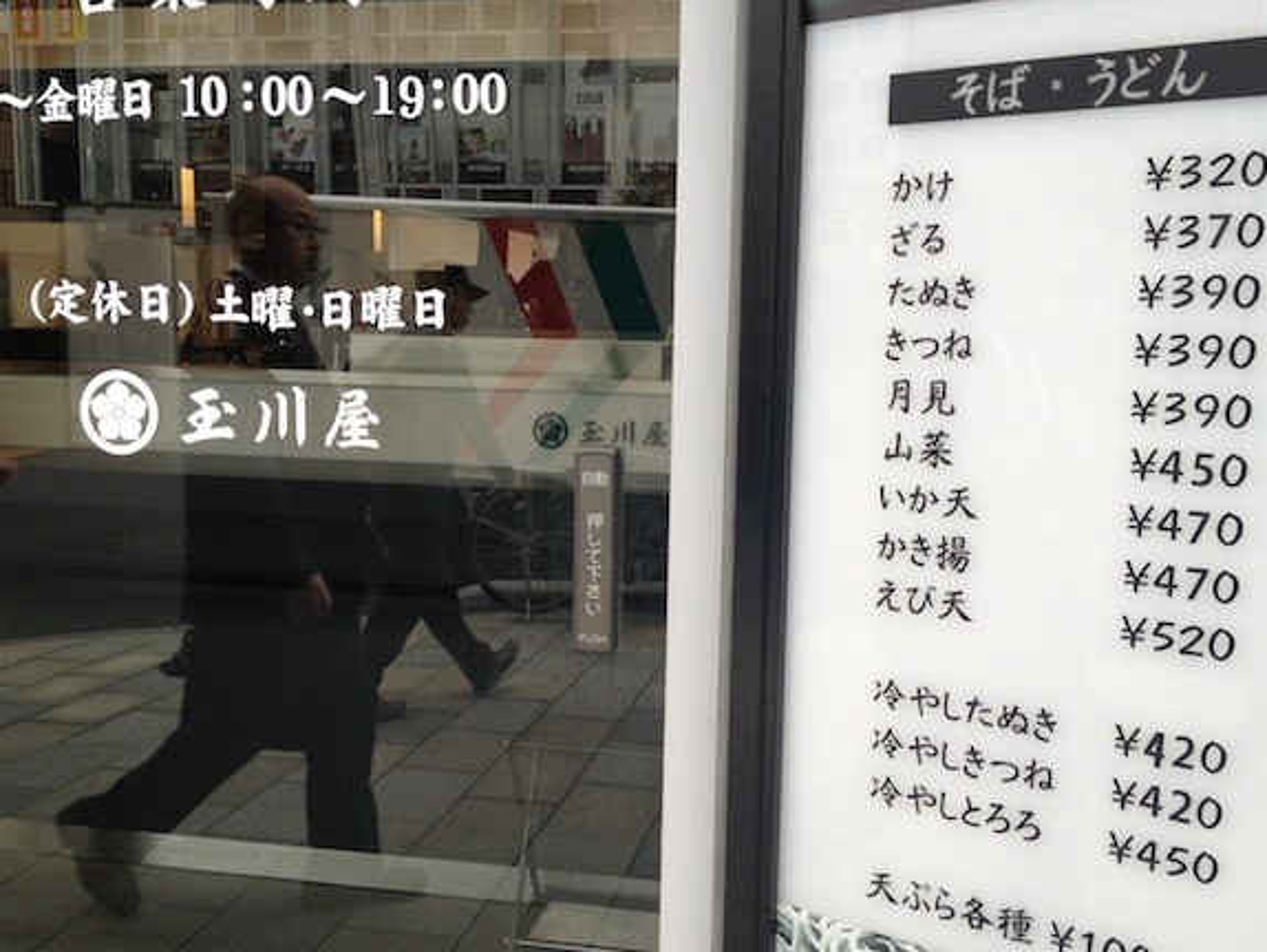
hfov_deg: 47.8
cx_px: 636
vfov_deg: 36.8
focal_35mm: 39
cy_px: 475
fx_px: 1428
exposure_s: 1/120
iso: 64
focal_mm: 4.28
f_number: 2.4
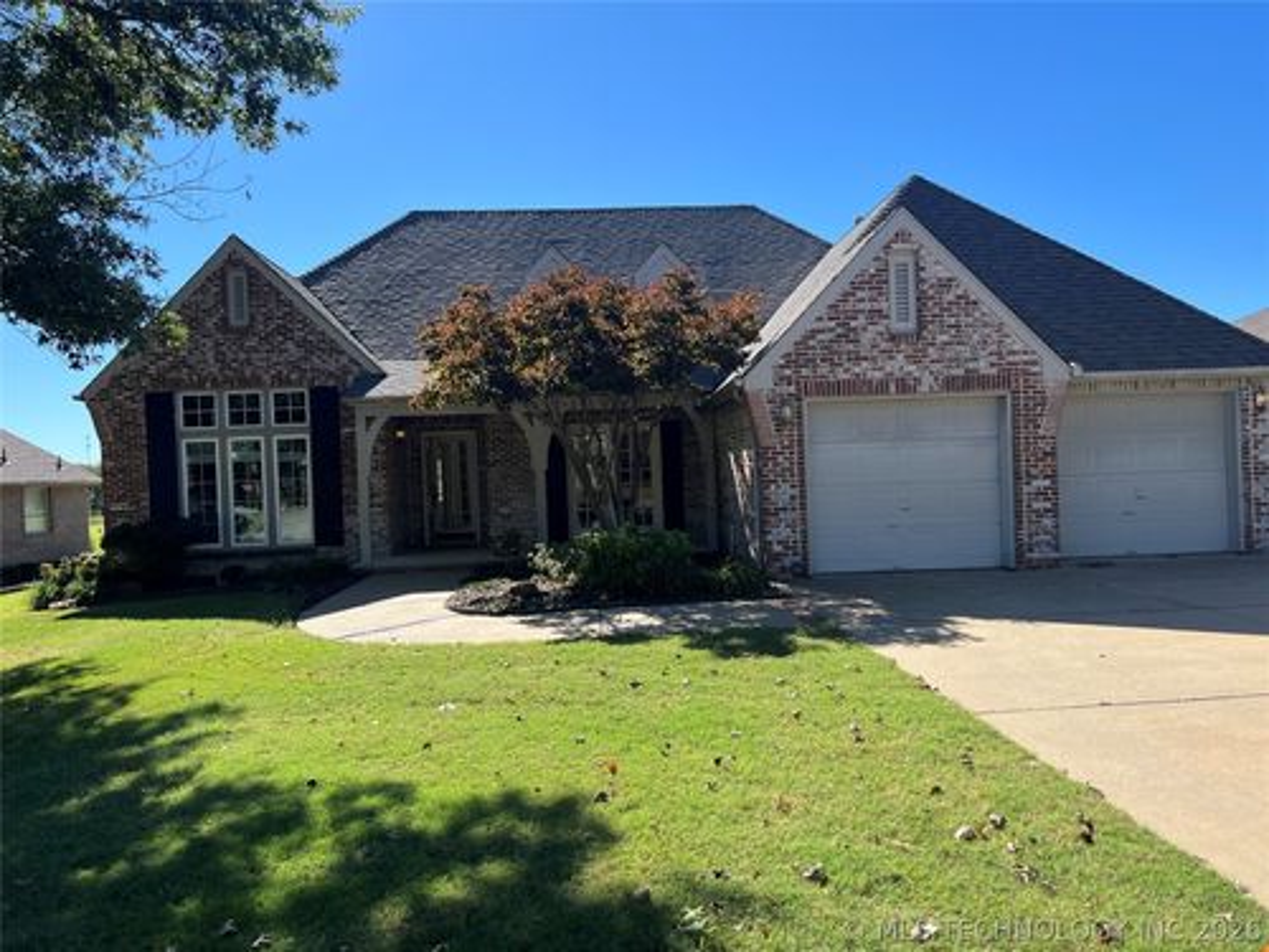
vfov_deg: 53.1
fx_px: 953
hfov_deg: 67.3
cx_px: 634
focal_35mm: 26
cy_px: 476
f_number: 1.5
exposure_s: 1/2695
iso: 50
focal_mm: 5.7
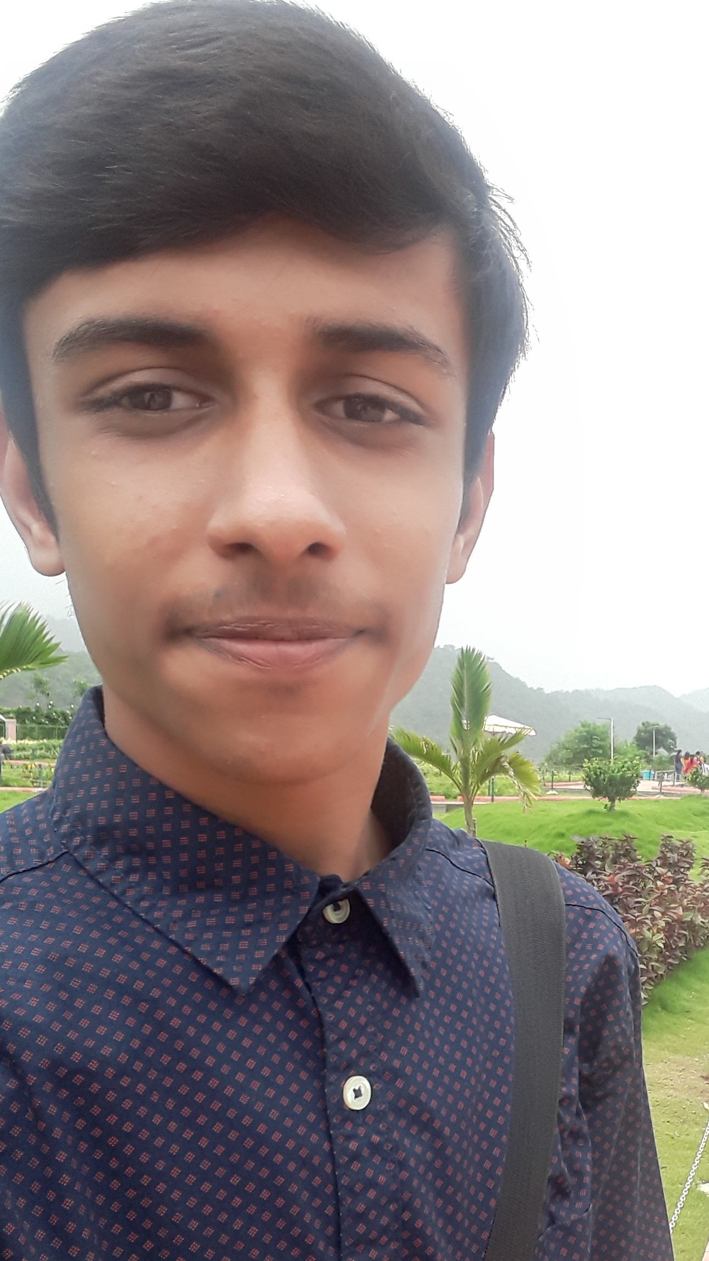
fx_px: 1069
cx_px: 471
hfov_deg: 36.3
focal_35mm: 32
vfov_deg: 60.7
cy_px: 726
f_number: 1.9
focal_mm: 2.53
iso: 40
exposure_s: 1/610
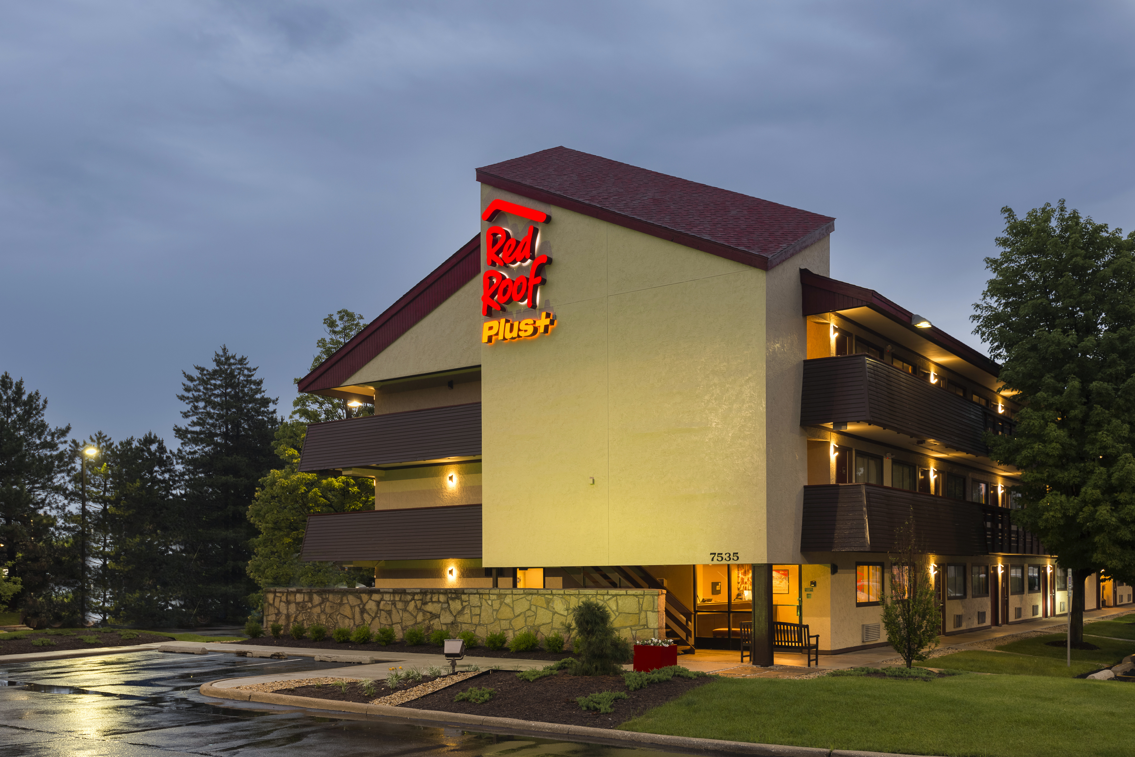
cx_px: 568
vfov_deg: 41.1
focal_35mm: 32
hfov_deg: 58.7
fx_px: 1009
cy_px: 378
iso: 200
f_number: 6.3
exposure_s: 1/15
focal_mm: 32
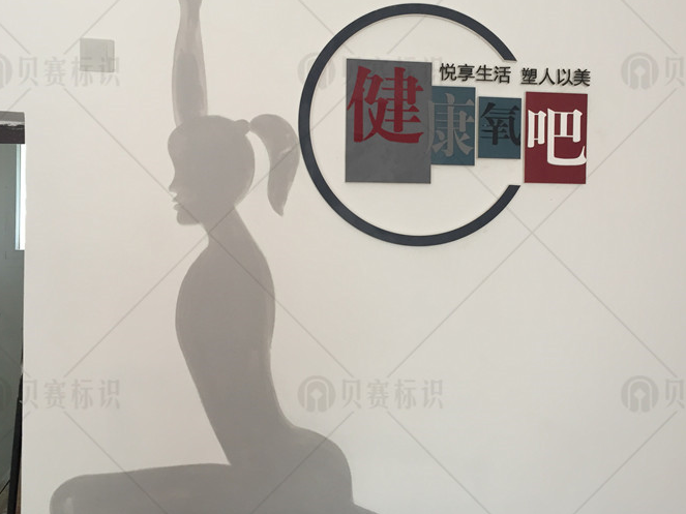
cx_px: 375
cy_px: 231
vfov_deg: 40.6
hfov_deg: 52.6
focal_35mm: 35
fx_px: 693
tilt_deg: -1.4
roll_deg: -1.8
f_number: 2.2
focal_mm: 4.15
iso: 50
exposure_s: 1/33
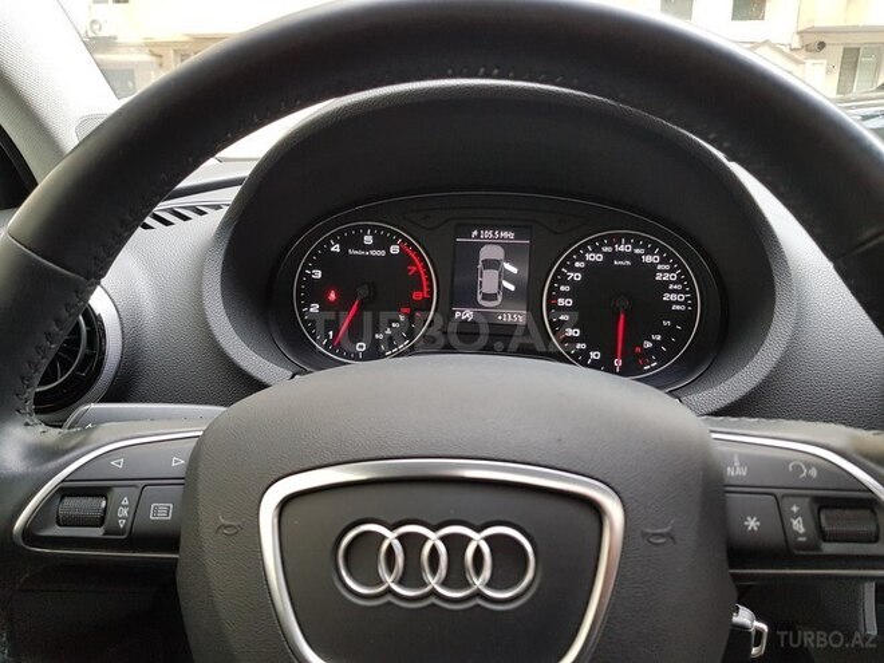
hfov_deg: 67.3
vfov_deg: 53.1
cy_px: 332
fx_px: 664
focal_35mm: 26
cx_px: 442
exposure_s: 1/60
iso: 125
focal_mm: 4.2
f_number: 1.7
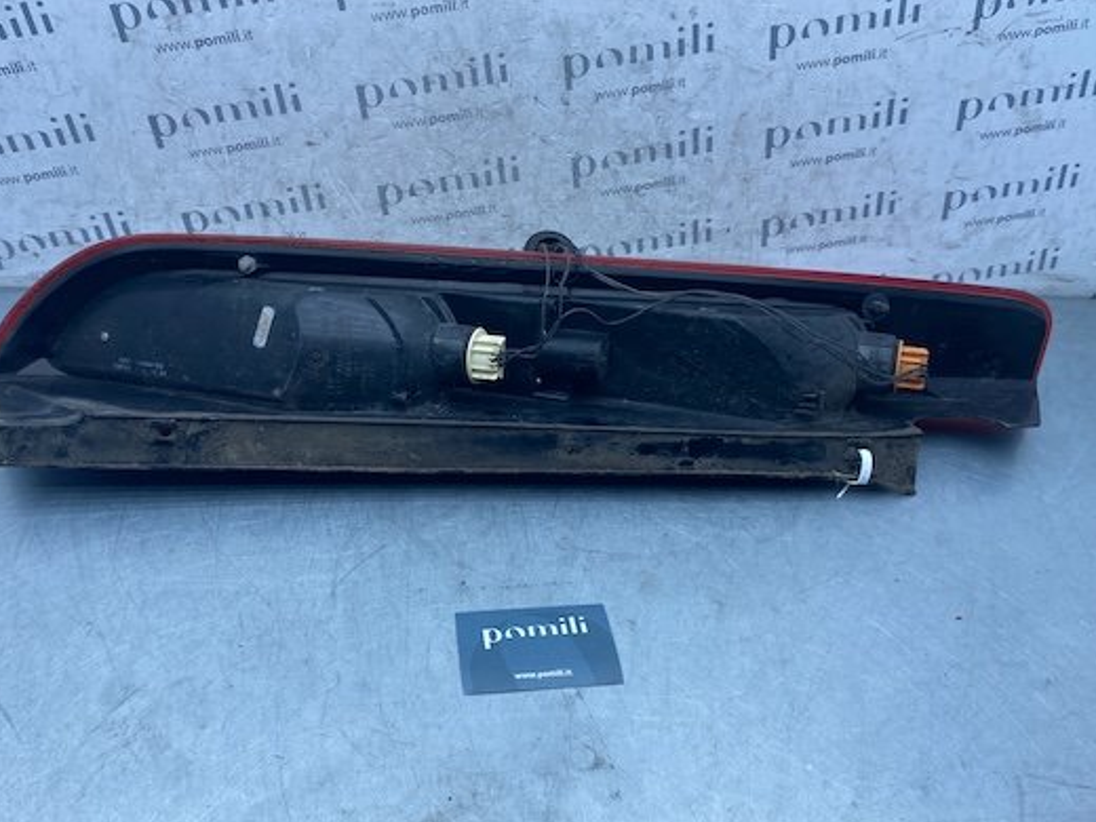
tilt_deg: -41.1
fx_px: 1013
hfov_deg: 56.8
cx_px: 506
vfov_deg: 44.2
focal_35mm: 32
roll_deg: -5.5
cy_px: 417
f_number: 1.8
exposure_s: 1/728
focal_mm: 4.25
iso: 32
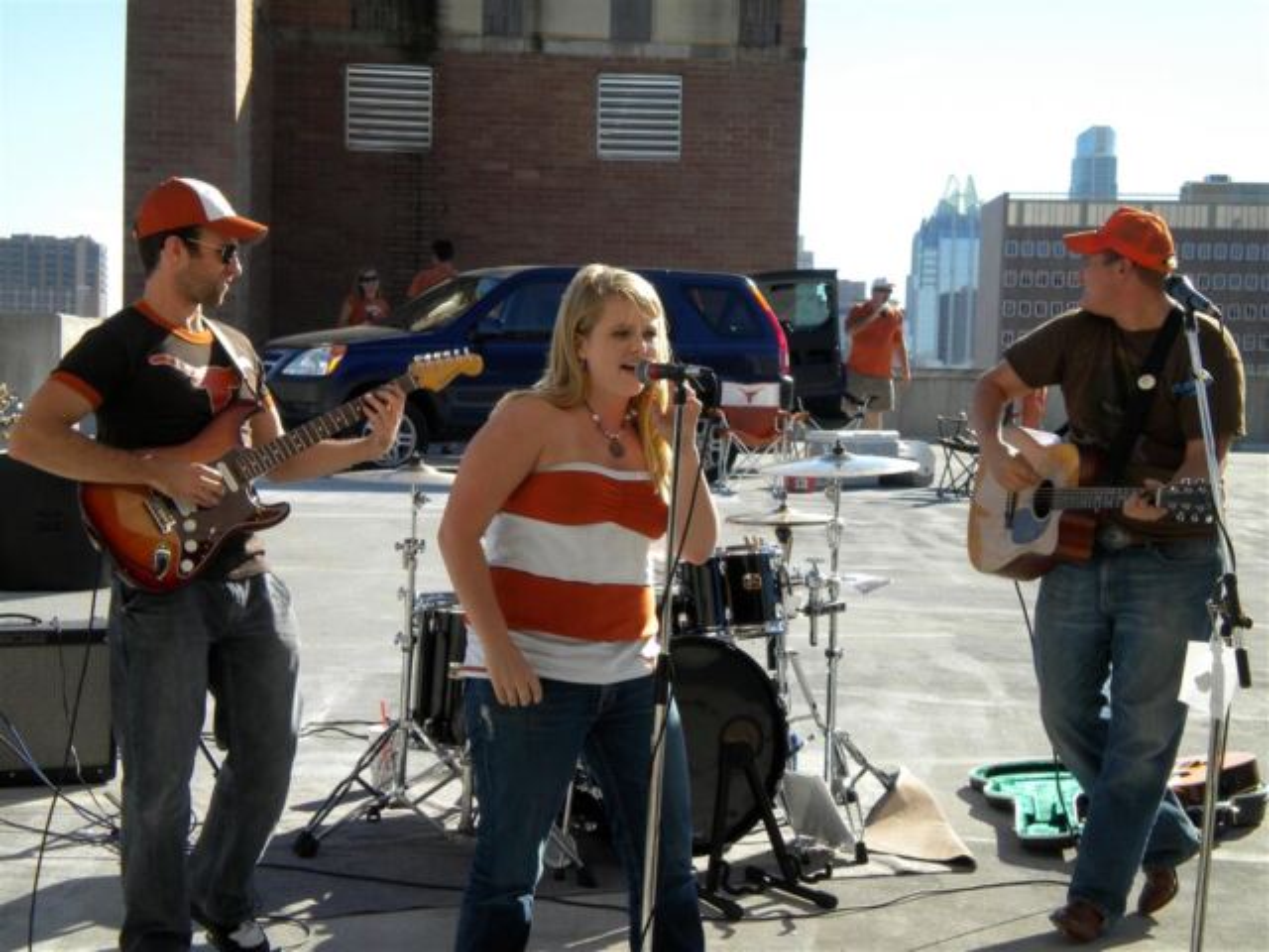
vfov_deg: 21.6
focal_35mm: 68
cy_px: 476
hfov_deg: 28.6
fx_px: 2493
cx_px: 634
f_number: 6.5
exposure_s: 1/262
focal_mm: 12.3
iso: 100
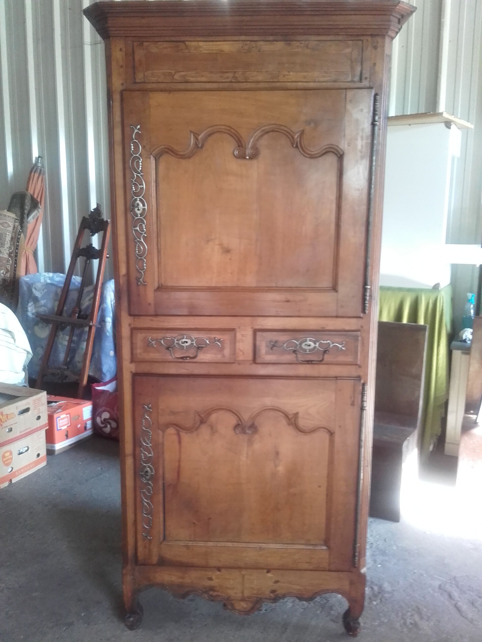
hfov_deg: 45.4
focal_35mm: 31
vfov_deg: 58.4
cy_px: 321
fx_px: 576
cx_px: 241
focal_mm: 3.3
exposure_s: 1/16
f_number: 2.2
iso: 120
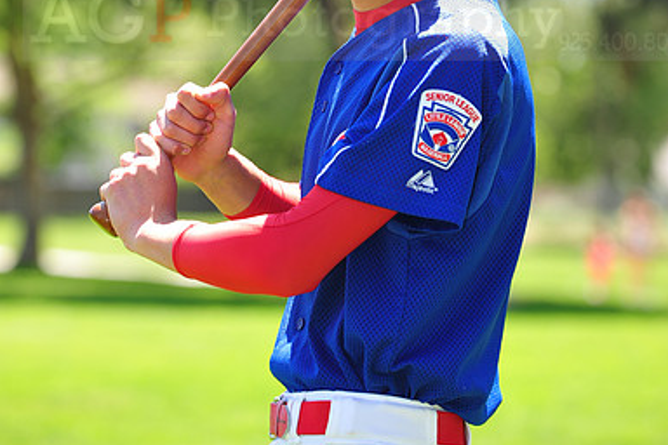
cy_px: 5
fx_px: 4342
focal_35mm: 234
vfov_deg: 5.9
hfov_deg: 8.8
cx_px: 334
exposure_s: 1/250
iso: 200
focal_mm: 155
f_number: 5.6
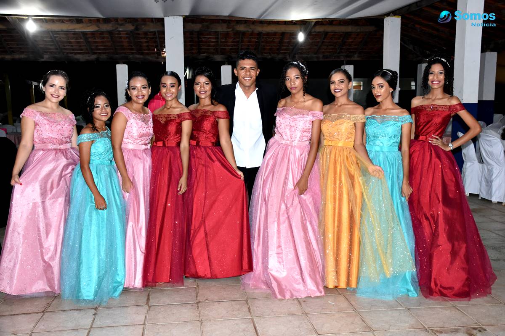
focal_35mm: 40
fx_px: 568
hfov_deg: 47.9
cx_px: 252
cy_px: 168
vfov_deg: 33.0
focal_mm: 27
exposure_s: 1/80
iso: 1600
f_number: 4
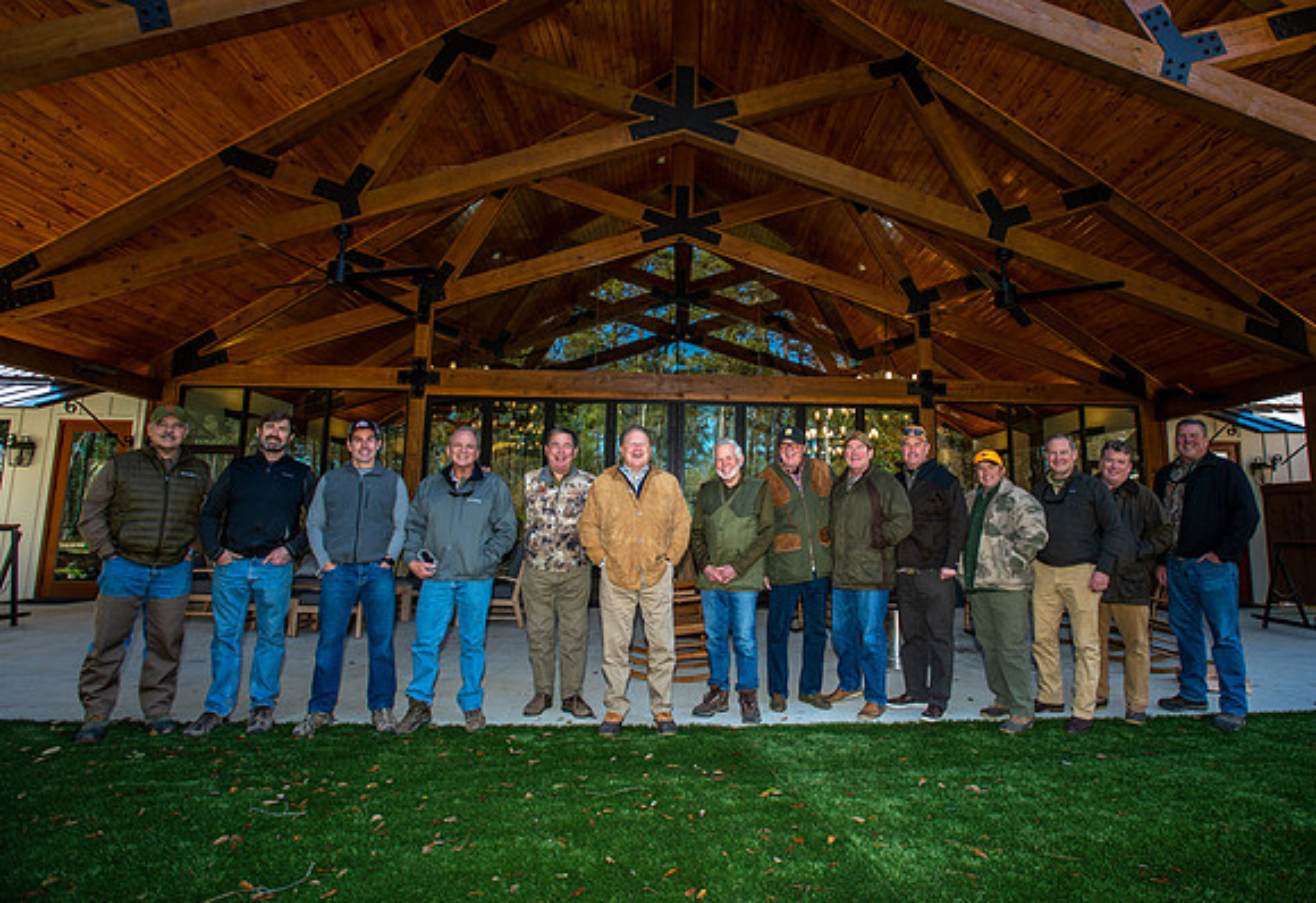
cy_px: 418
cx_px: 729
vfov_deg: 65.0
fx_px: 708
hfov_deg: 85.5
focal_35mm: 19
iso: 400
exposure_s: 1/200
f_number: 5.6
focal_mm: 17
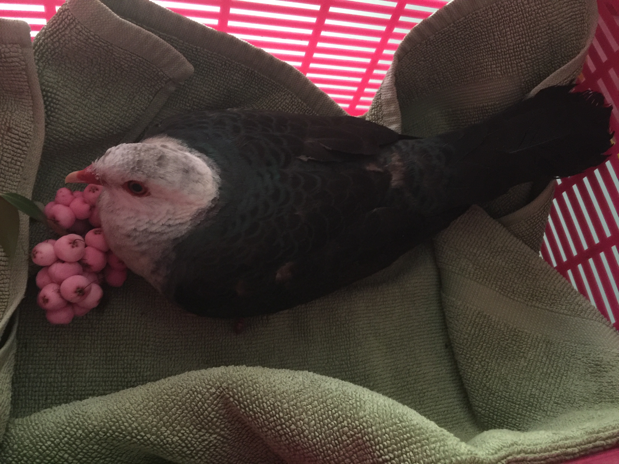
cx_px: 310
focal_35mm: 29
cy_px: 232
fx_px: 519
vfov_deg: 48.2
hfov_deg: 61.7
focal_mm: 4.15
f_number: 2.2
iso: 160
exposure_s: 1/4
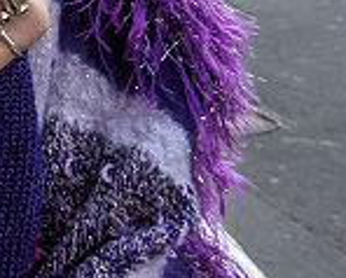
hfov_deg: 12.6
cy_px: -112
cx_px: -236
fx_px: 1457
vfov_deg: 10.6
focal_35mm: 142
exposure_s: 1/602
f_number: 1.8
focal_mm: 4.44
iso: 72
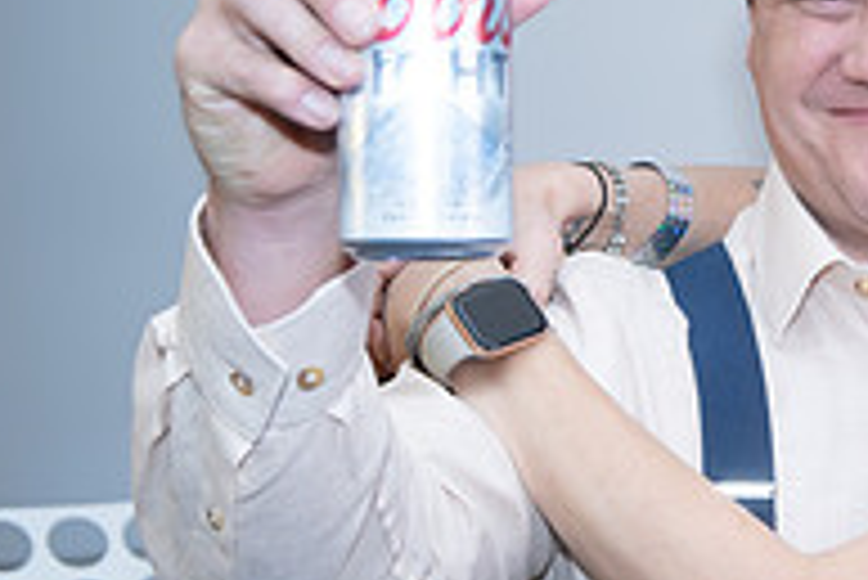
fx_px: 3185
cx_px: 881
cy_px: 187
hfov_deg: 15.2
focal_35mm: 132
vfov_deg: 10.4
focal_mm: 44
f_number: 4
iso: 2500
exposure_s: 1/160
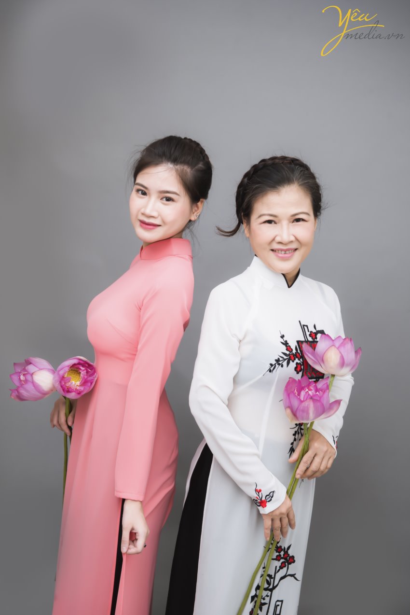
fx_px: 956
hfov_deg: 24.2
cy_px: 308
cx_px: 205
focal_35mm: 56
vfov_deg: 35.6
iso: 200
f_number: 5.6
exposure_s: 1/125
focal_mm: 56
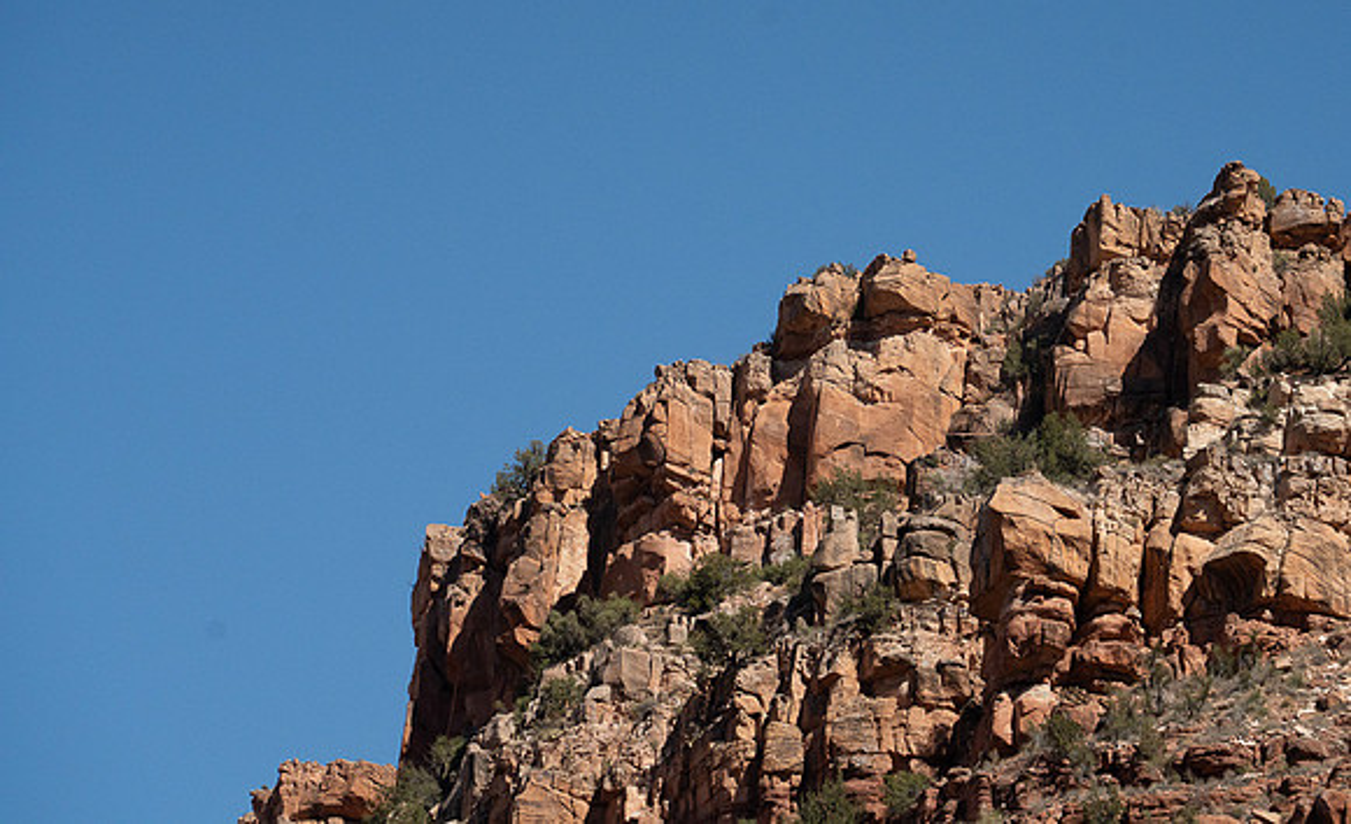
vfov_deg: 7.1
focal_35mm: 182
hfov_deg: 11.6
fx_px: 6639
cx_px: 813
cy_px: 283
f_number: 8
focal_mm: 147
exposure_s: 1/3200
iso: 1600
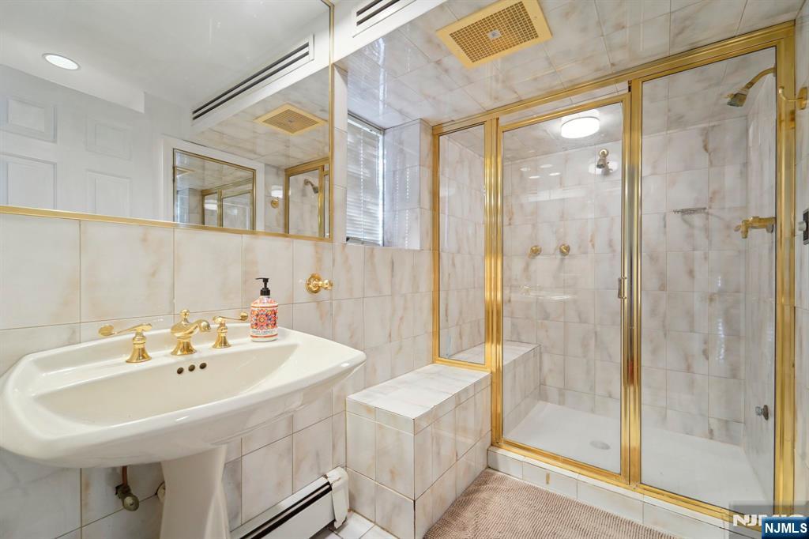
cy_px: 270
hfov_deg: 104.3
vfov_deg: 81.2
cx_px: 404
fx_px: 314
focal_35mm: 14
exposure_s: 1/10
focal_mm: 14
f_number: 8
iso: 400
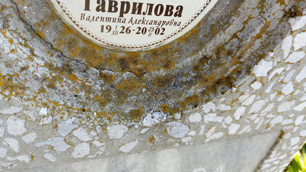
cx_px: 154
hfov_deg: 67.9
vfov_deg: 41.3
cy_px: 70
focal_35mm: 28
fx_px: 227
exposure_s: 1/211
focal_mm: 4.76
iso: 112
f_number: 1.69
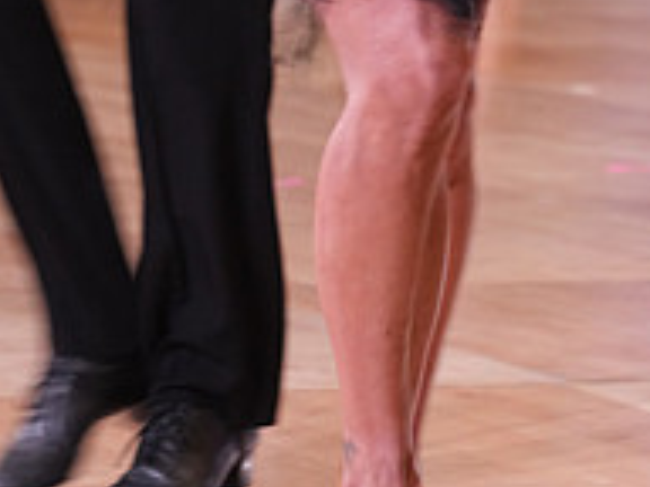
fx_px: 5558
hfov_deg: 6.7
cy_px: -389
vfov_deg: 5.0
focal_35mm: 296
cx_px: 381
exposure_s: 1/200
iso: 2500
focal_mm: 102
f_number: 5
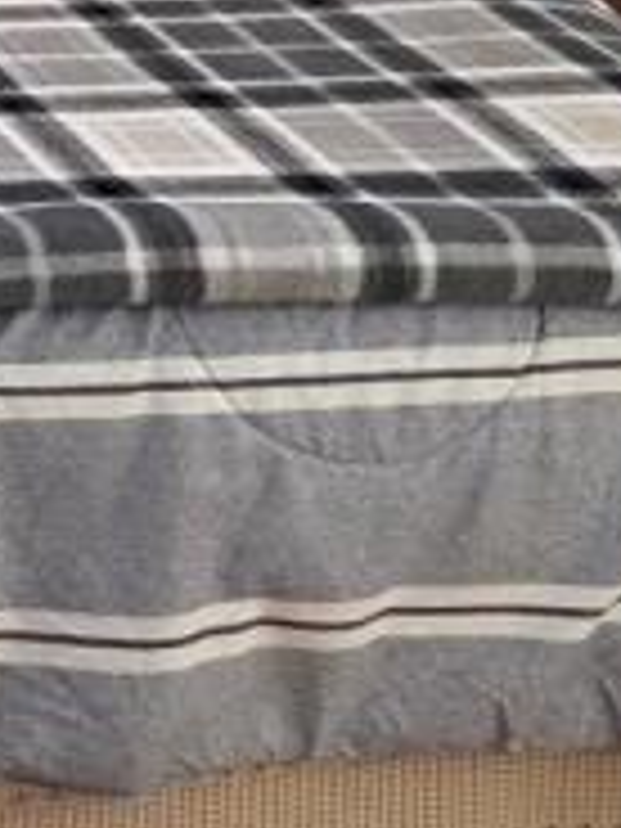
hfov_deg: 10.3
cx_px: -968
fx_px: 2870
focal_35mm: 120
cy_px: -256
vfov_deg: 15.6
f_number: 1.7
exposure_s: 1/120
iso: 400
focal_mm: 6.3
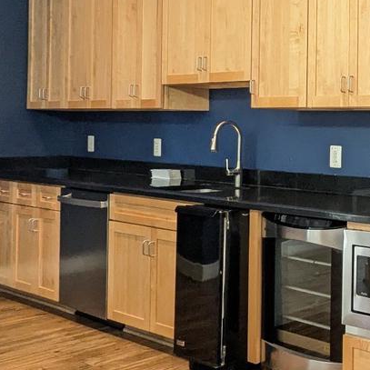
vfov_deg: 33.8
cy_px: 135
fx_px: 605
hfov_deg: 26.7
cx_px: 522
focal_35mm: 50
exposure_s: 1/60
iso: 497
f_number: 2.2
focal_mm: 2.35
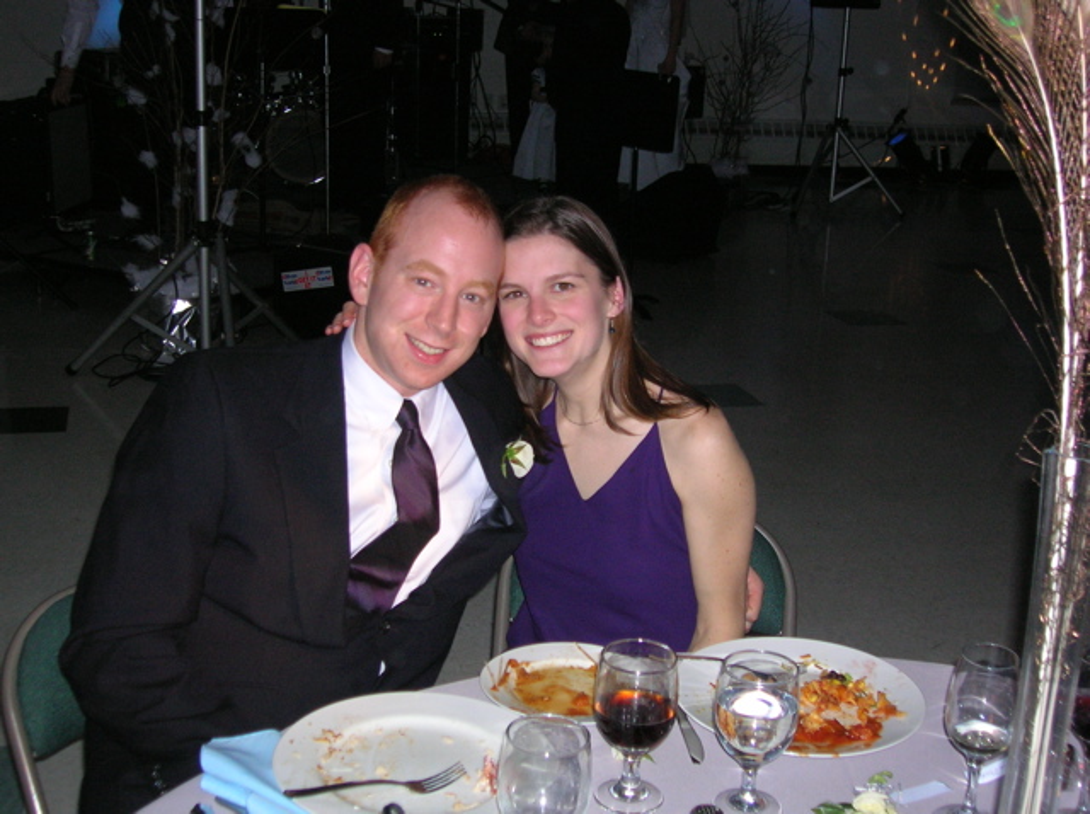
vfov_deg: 31.4
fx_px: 1446
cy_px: 407
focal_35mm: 46
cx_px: 545
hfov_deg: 41.3
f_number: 3.2
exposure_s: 1/60.1
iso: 117
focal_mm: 7.7
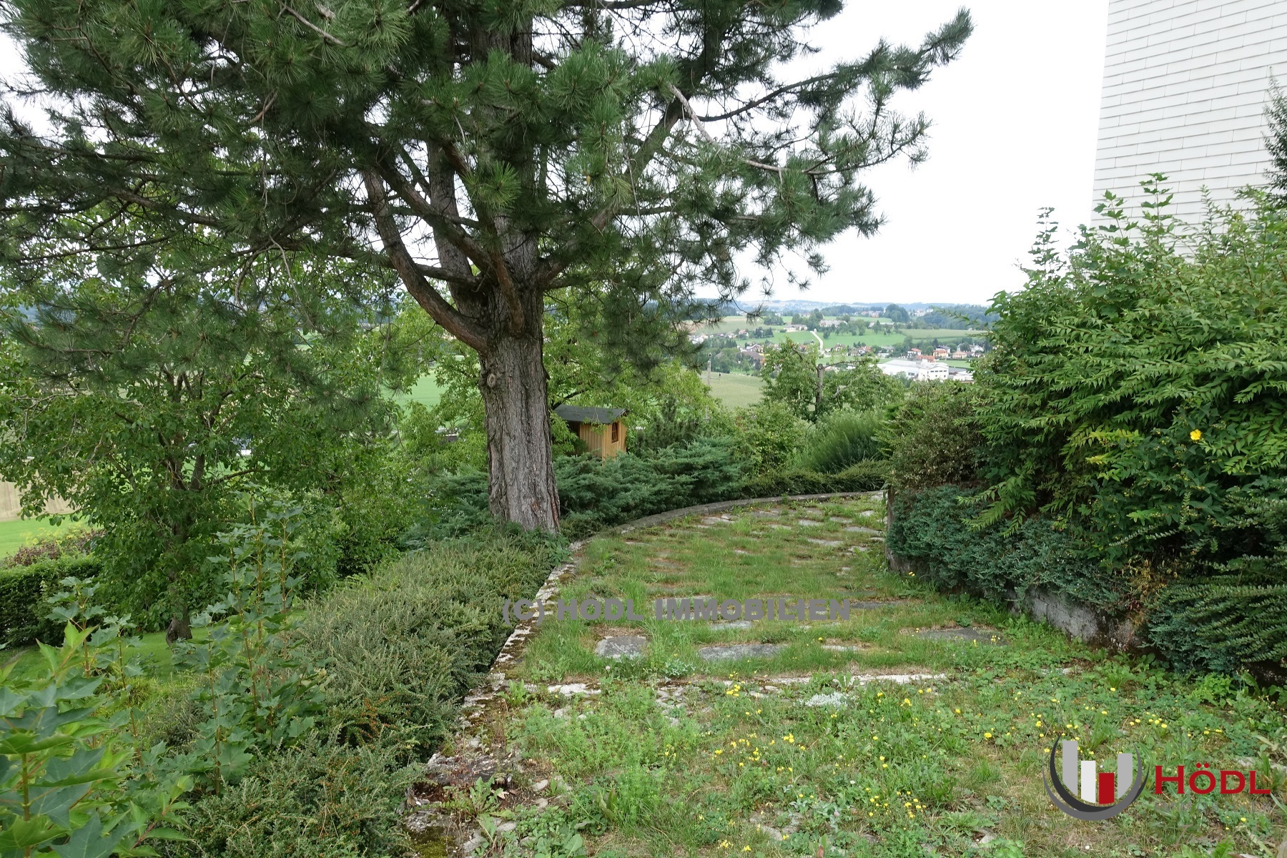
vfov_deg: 53.1
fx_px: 858
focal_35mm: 24
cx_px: 644
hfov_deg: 73.7
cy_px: 429
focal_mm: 8.8
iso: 400
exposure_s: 1/250
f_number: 5
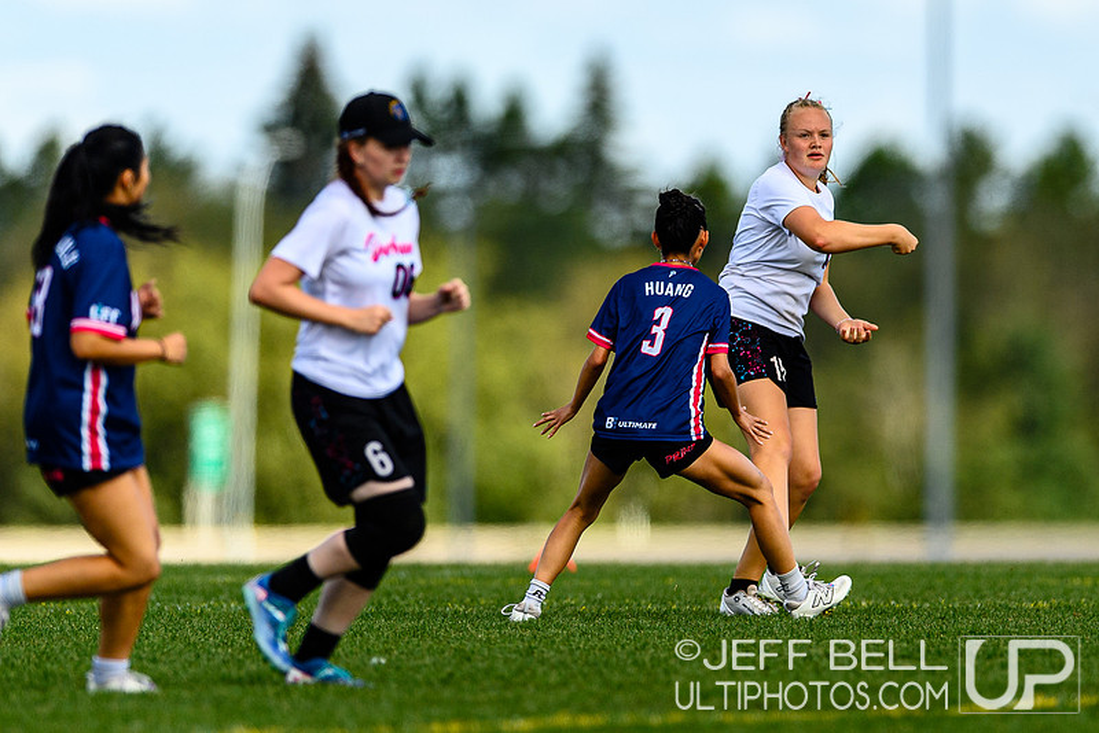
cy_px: 289
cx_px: 798
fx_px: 26609
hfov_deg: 2.4
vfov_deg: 1.6
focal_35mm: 871
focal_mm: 400
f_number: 3.2
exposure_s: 1/2000
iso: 100
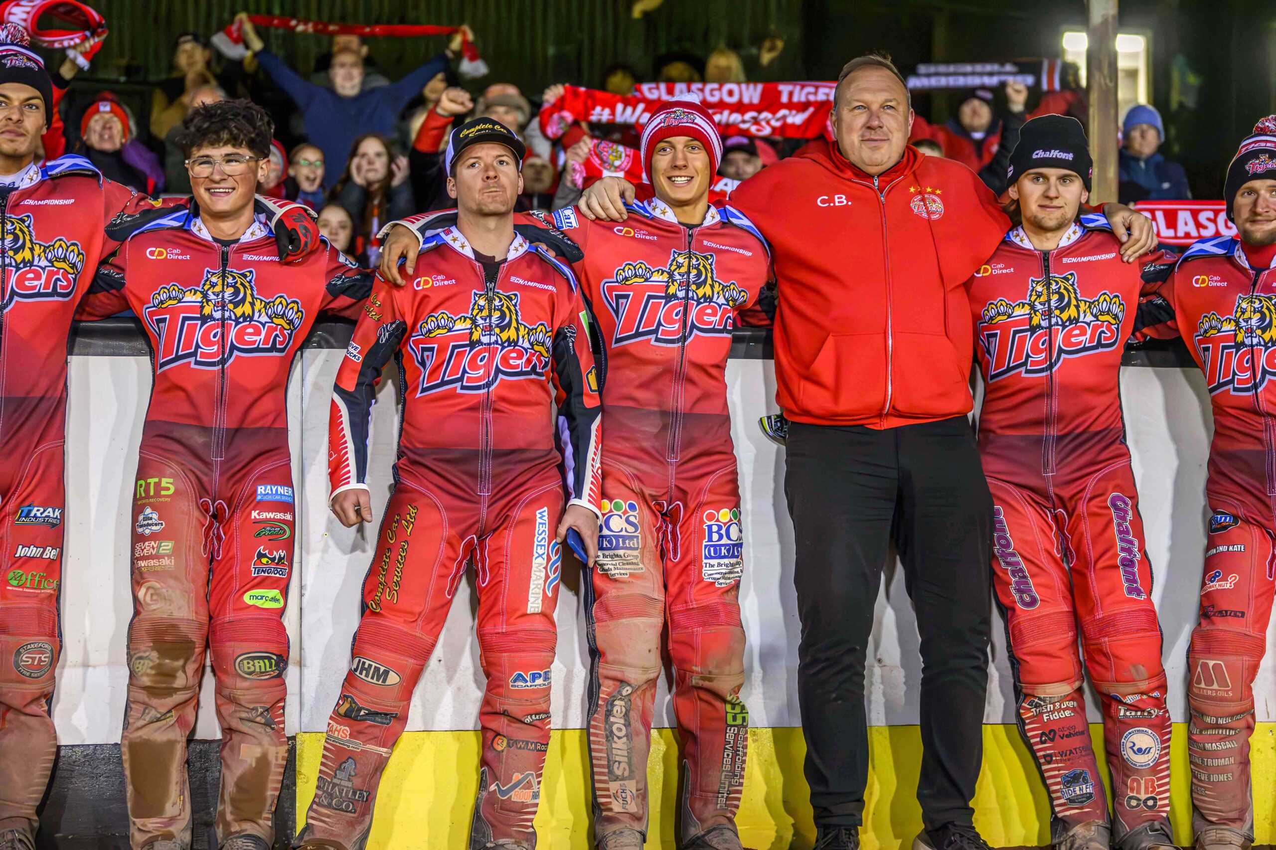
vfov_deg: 18.2
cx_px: 638
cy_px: 425
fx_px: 2657
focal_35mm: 75
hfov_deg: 27.0
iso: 6400
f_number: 1.8
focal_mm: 50
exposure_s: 1/500
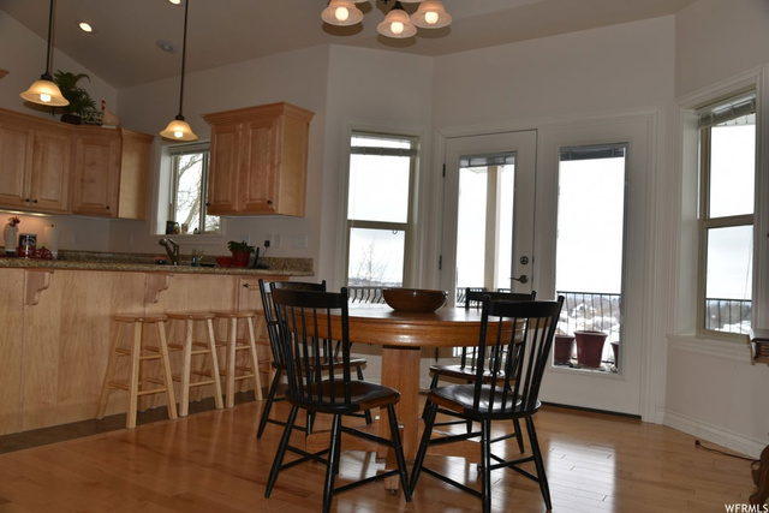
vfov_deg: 46.4
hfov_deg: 65.5
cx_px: 384
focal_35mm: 28
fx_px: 598
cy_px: 256
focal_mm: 28
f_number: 5.6
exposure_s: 1/125
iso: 100
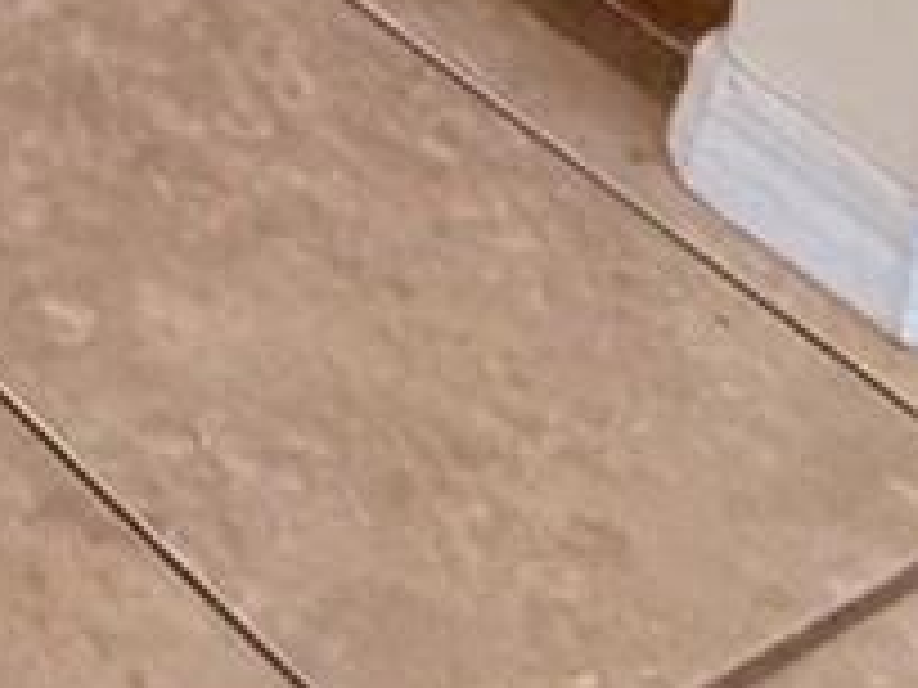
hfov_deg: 11.7
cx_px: -1683
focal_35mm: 110
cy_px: -1812
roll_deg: -0.2
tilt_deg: -10.7
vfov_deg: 8.8
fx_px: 2917
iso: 200
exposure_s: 1/60
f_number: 2.2
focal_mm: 2.22
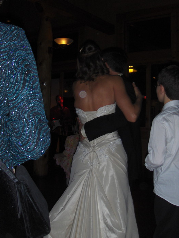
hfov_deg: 30.9
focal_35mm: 47
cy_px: 109
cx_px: 95
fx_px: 323
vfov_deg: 40.4
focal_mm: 6.5
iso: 100
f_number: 3.5
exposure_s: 1/60
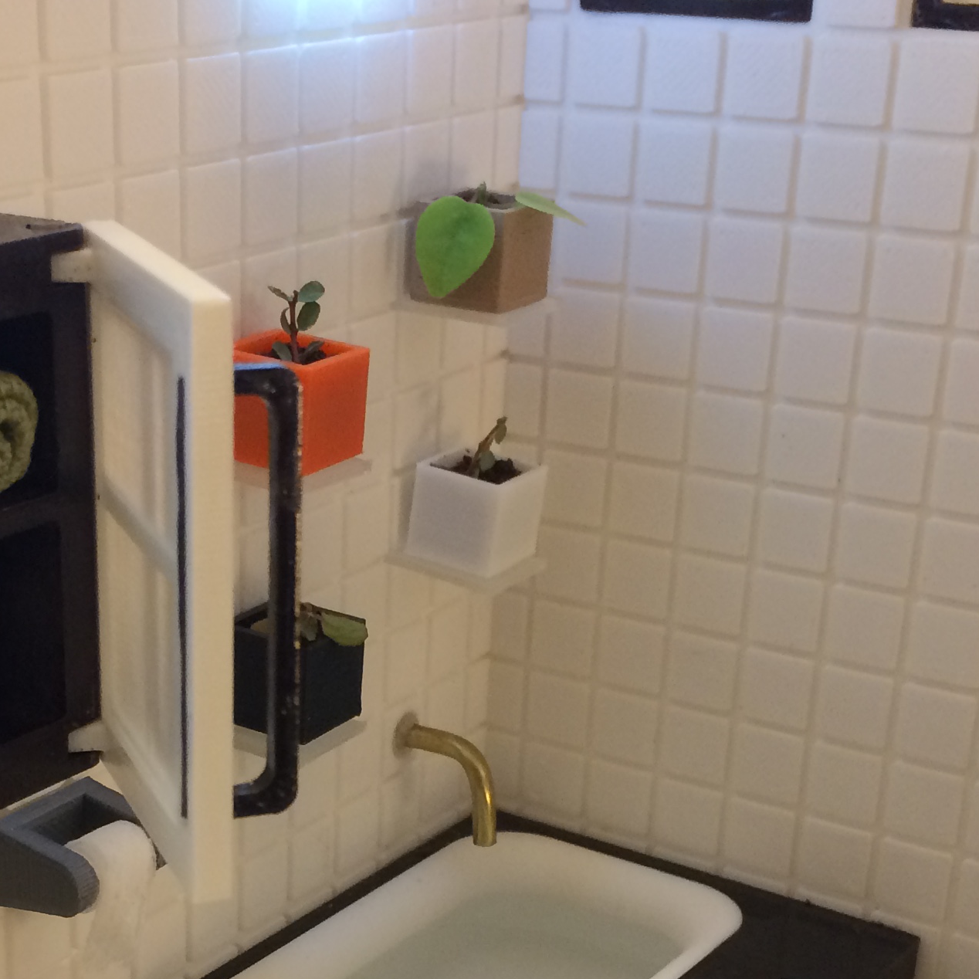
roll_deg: -0.6
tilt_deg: -25.8
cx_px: 259
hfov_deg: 25.8
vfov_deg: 25.3
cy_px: 877
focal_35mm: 66
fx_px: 2112
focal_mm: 4.15
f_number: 2.2
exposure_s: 1/30
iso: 125
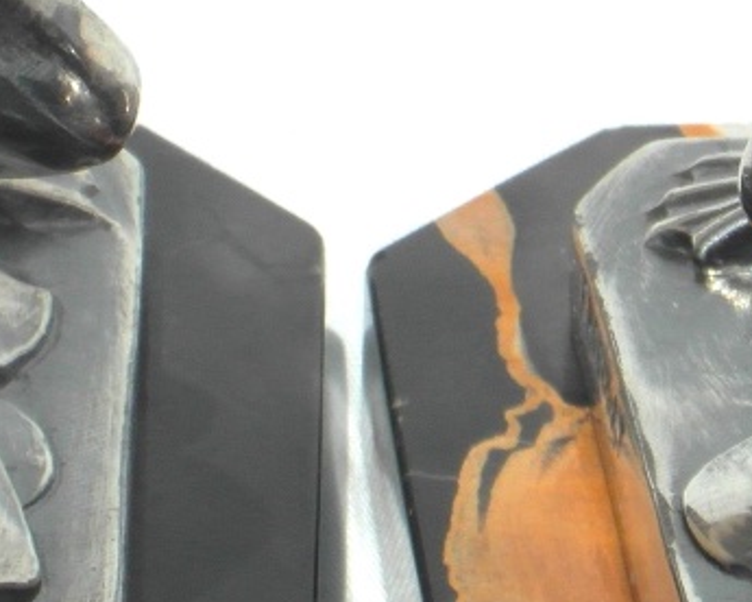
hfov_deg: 7.8
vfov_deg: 6.2
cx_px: 453
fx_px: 5520
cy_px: 159
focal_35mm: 248
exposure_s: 1/1000
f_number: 6
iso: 80
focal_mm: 11.9
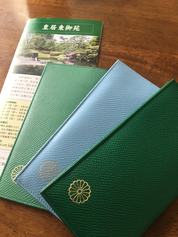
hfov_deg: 48.2
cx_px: 89
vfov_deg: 61.7
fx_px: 199
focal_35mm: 29
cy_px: 118
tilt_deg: -64.7
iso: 32
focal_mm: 4.15
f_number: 2.2
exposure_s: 1/40
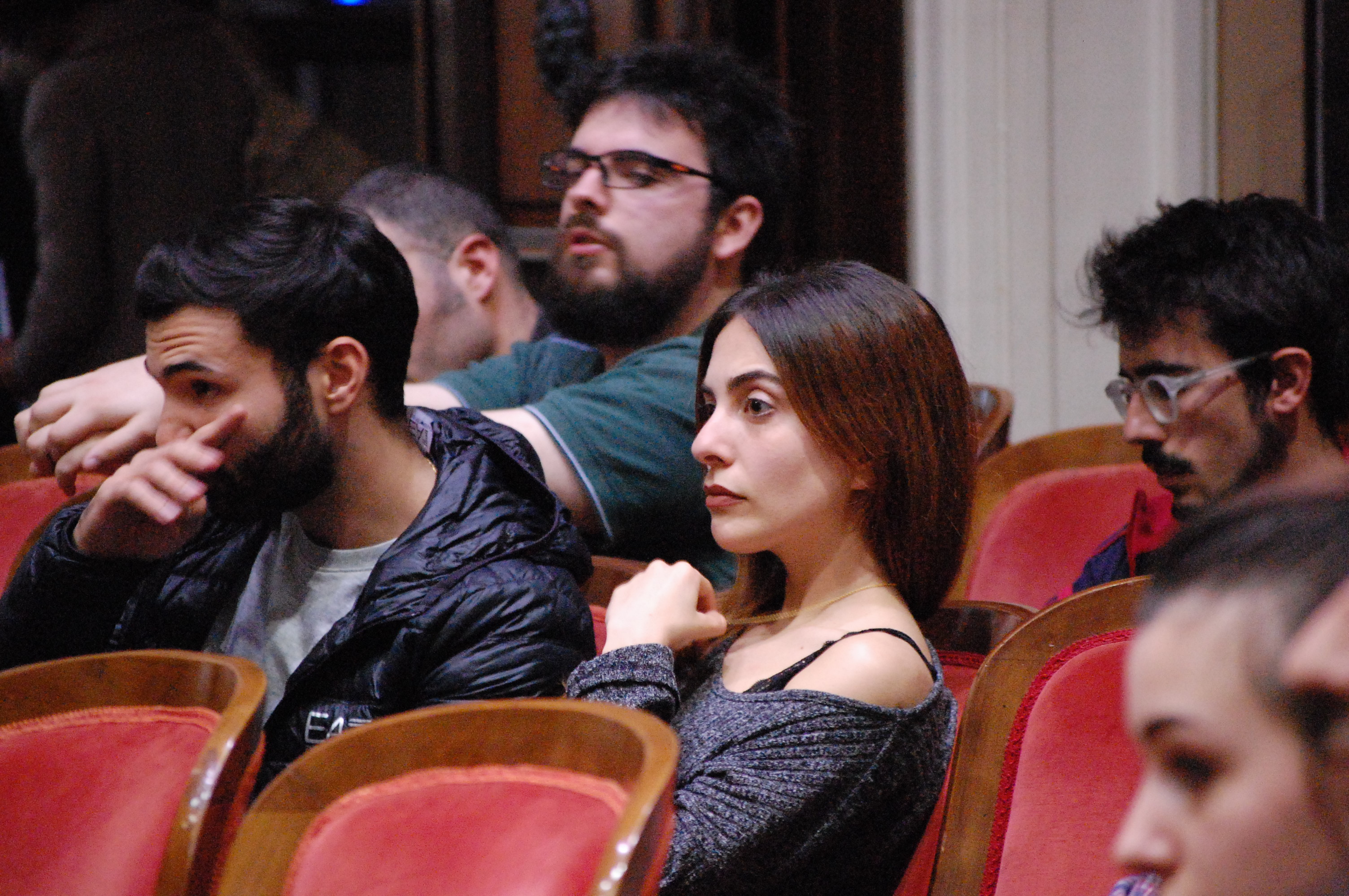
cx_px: 674
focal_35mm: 202
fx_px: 7581
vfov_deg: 6.8
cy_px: 448
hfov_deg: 10.2
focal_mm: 135
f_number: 5
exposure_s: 1/30
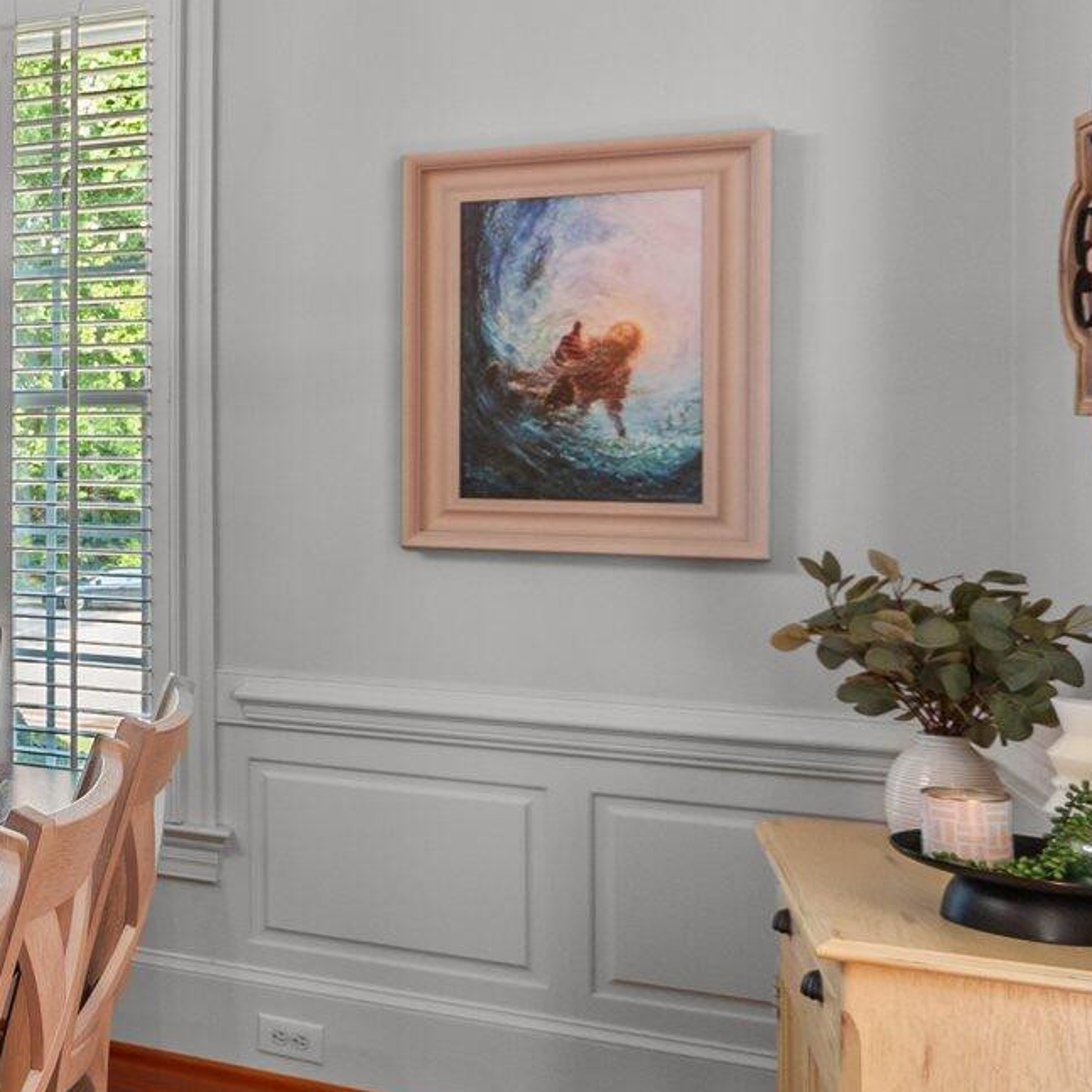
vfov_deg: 38.9
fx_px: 1535
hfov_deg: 28.1
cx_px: -495
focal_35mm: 43
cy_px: 393
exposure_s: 1/30
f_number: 4
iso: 400
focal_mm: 16
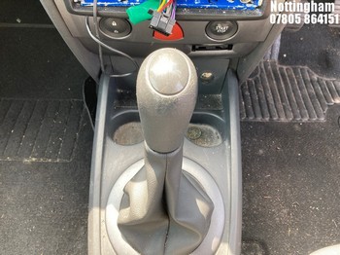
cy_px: 128
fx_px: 275
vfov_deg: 49.7
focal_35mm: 28
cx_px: 170
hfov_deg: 63.5
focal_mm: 3.99
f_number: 1.8
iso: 80
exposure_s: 1/110
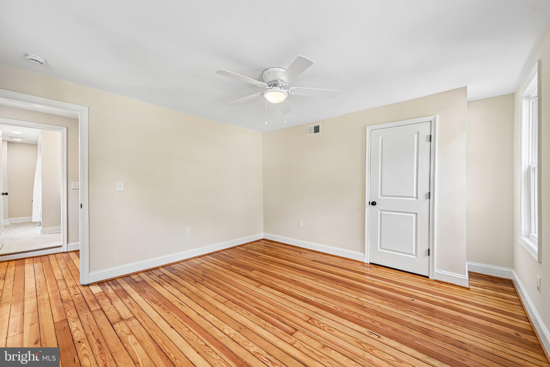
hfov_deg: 104.3
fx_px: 214
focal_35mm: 14
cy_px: 184
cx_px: 275
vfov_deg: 81.2
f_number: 8
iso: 250
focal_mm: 14
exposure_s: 1/15
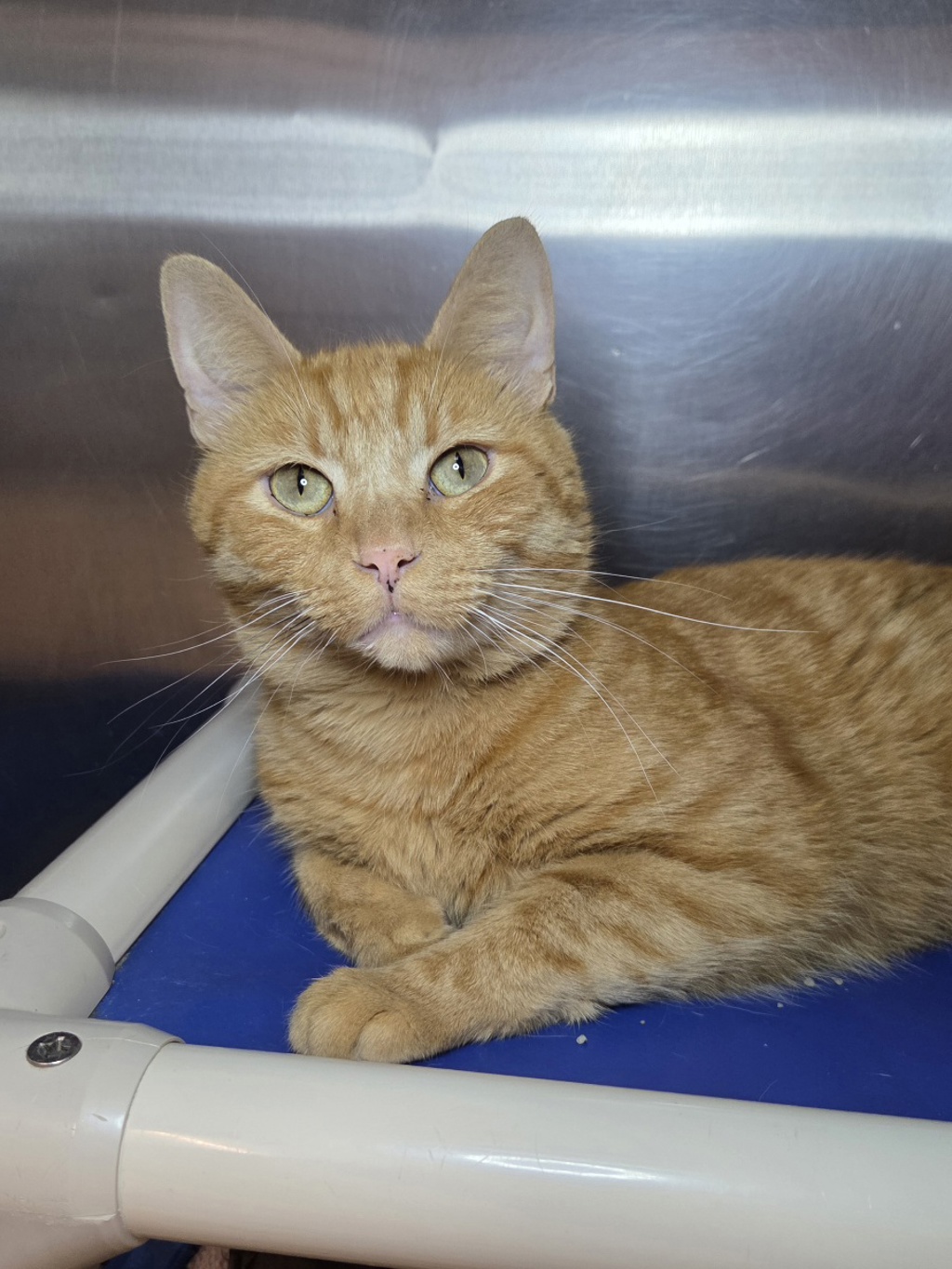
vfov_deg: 73.9
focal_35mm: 23
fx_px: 843
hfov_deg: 58.9
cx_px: 476
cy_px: 634
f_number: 1.8
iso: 160
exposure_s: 1/62.1
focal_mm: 5.4
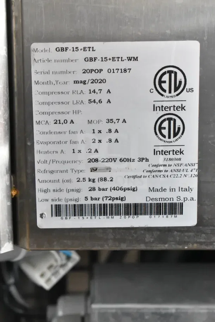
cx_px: 108
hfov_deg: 18.9
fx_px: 645
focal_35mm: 72
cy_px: 161
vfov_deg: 28.1
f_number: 5.6
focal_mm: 48
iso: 6400
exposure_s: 1/125
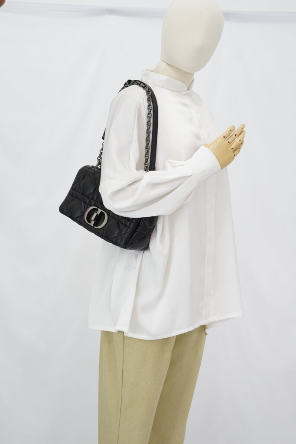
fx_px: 616
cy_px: 222
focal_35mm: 50
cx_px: 148
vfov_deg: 39.6
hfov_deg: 27.0
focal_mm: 50
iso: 640
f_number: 6.3
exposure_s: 1/10
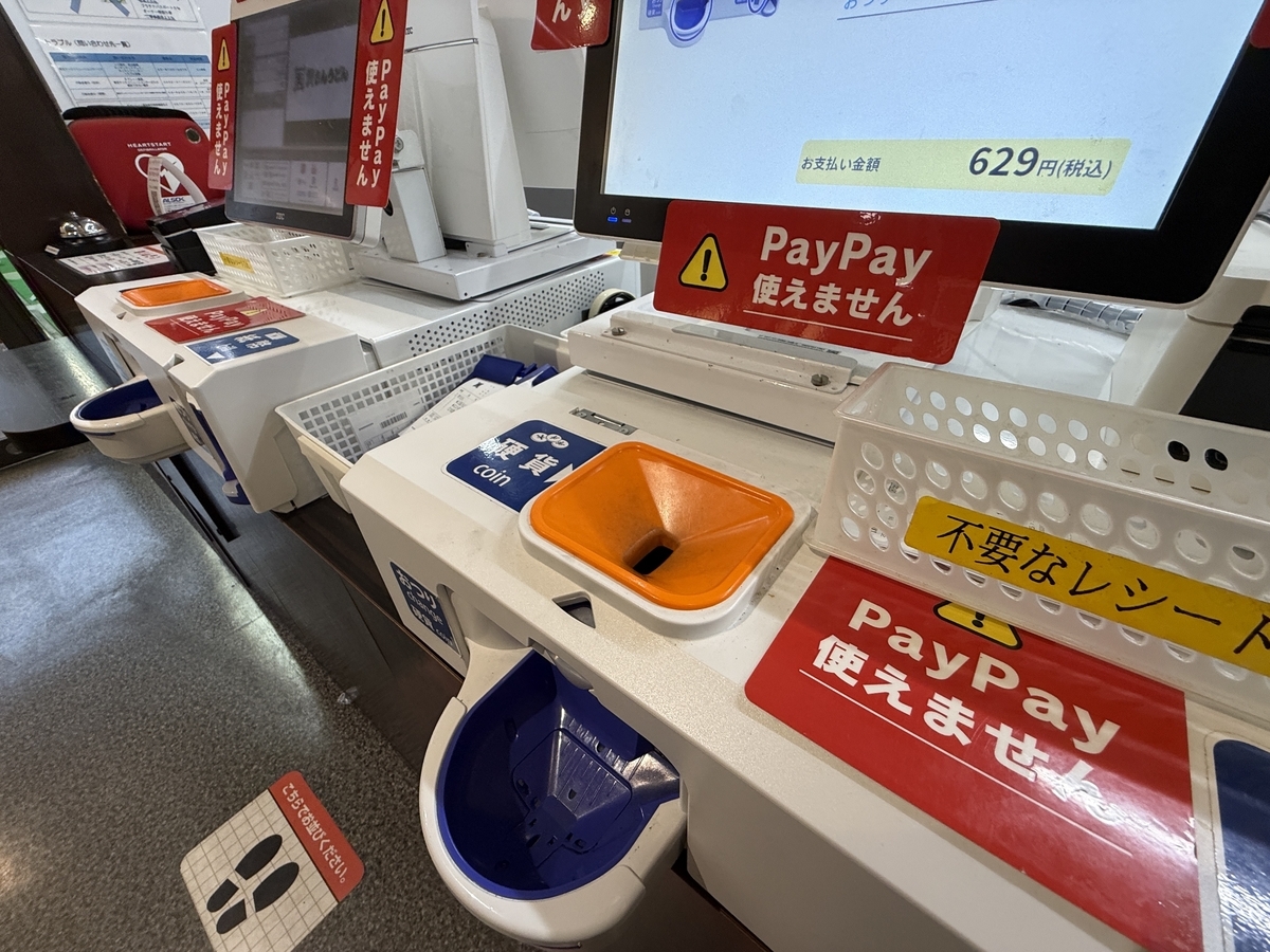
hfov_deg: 102.1
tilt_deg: -35.7
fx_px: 514
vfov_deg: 85.7
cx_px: 635
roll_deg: +2.6
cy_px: 476
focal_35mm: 14
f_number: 2.2
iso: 200
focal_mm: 2.22
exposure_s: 1/103
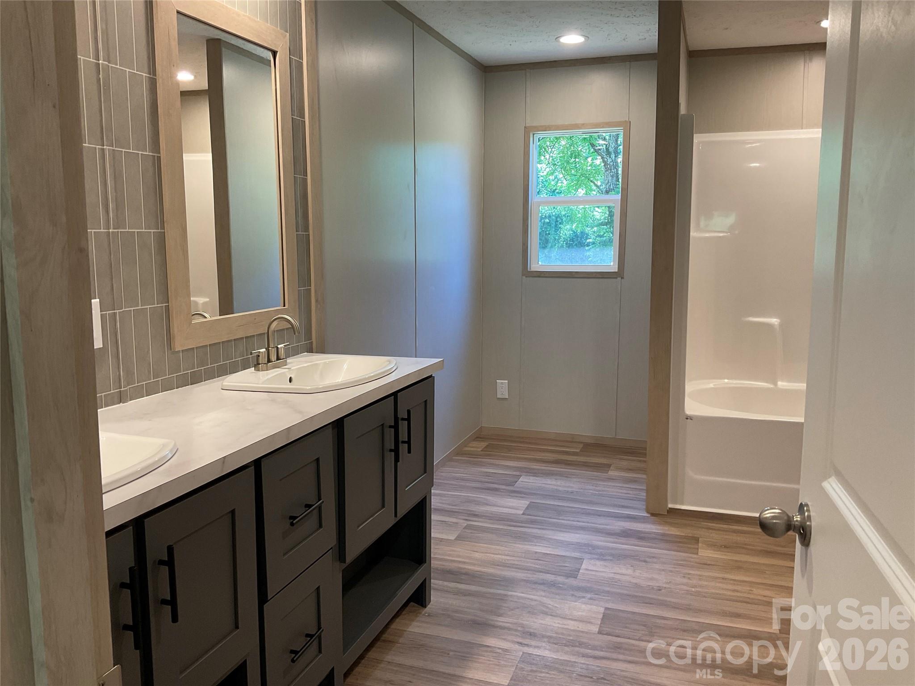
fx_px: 767
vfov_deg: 48.2
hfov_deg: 61.7
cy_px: 343
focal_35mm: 29
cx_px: 458
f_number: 1.8
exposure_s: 1/60
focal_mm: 3
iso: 50
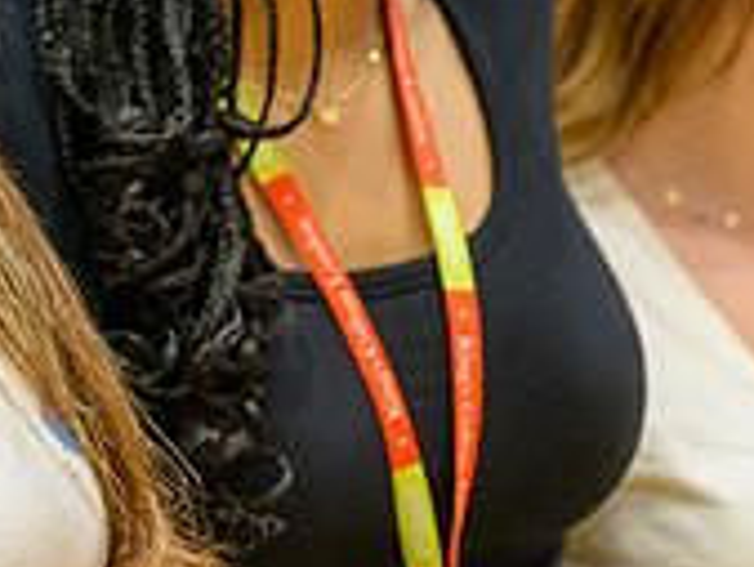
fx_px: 9198
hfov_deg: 4.7
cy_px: -87
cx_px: -143
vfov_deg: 3.5
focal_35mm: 422
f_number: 2.8
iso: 3200
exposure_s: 1/500
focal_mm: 126
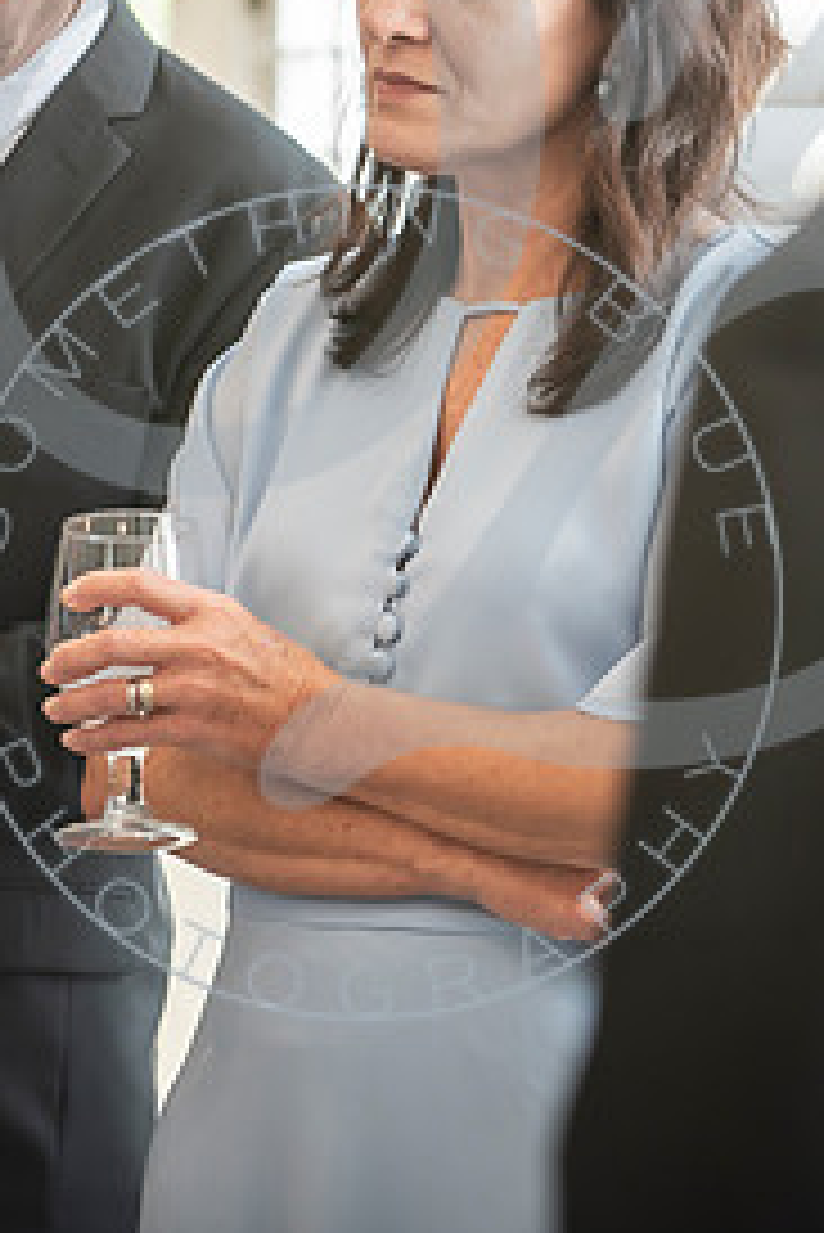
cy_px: 261
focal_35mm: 230
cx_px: 567
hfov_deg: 6.0
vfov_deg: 8.9
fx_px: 7886
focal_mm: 140
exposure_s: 1/250
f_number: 2.8
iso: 500
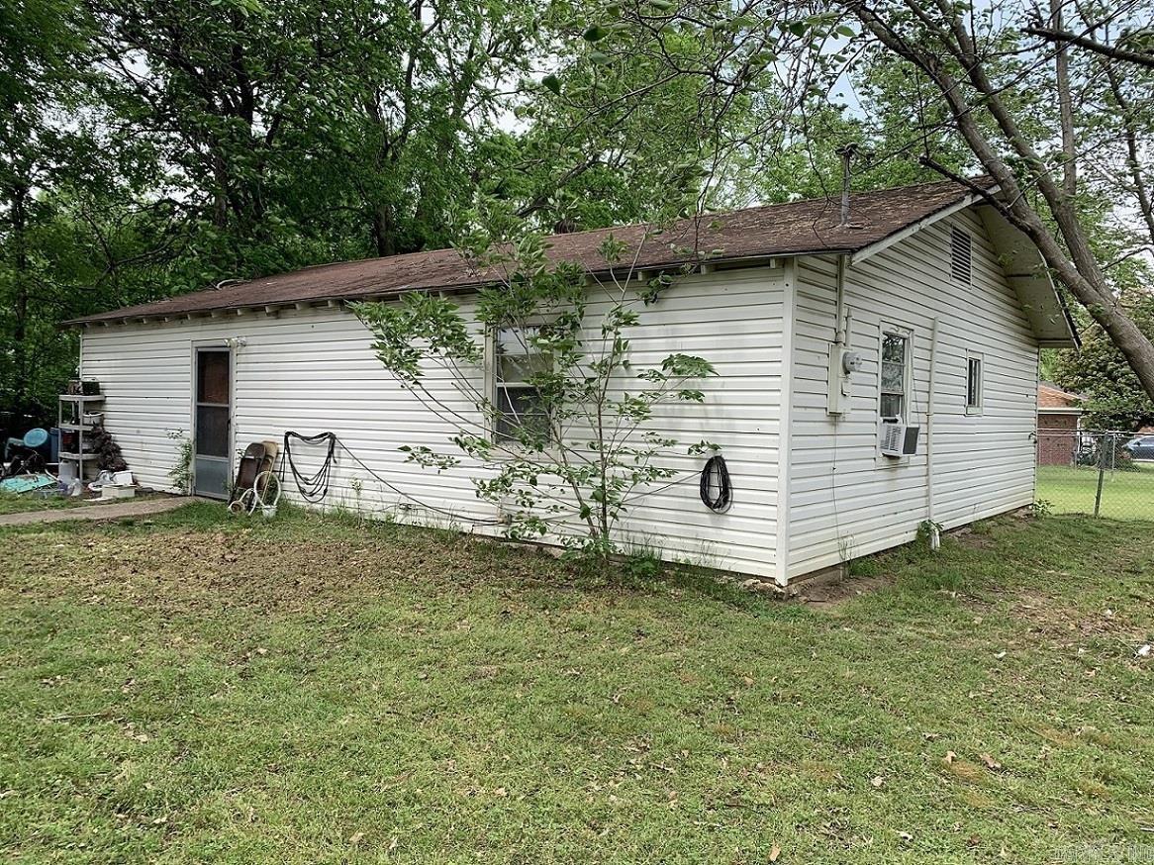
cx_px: 577
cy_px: 432
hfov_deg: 67.3
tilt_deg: -3.1
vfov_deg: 53.0
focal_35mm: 26
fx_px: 867
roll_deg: -0.1
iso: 25
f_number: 1.8
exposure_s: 1/583
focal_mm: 4.25
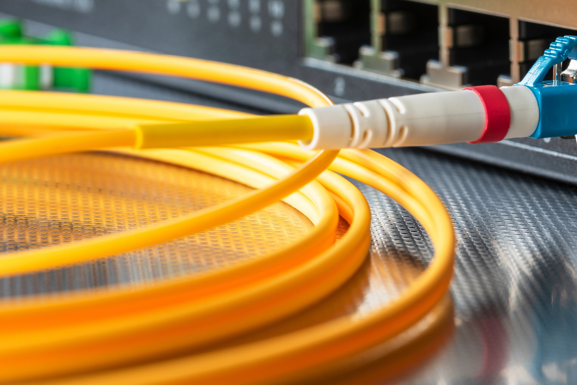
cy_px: 163
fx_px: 2629
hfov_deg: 12.5
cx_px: 397
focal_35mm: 164
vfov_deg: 8.4
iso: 80
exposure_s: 1
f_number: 20
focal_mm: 105
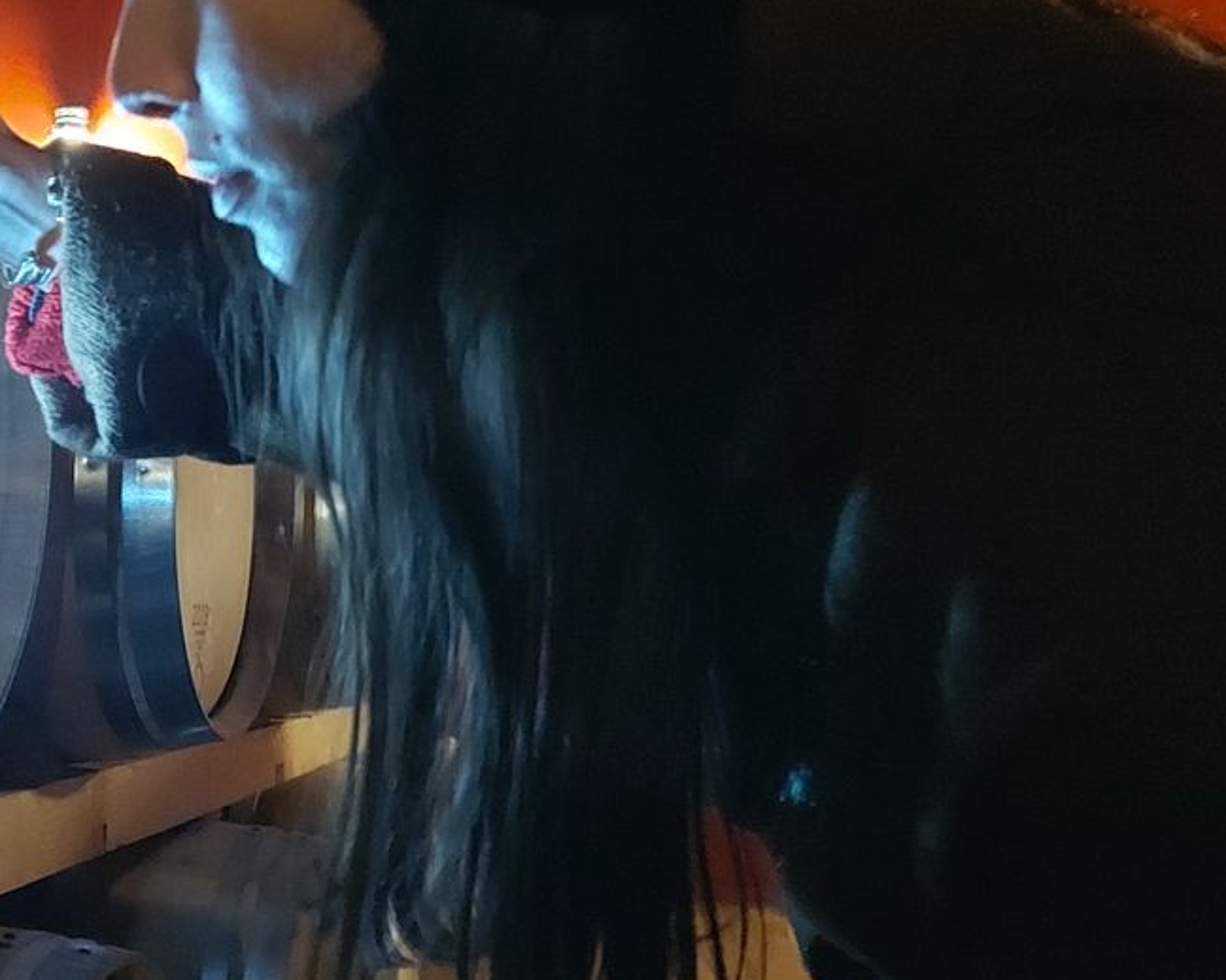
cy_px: 602
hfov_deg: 35.1
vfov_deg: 29.0
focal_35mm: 52
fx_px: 1887
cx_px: 283
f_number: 1.8
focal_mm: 5.23
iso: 1600
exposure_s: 1/16
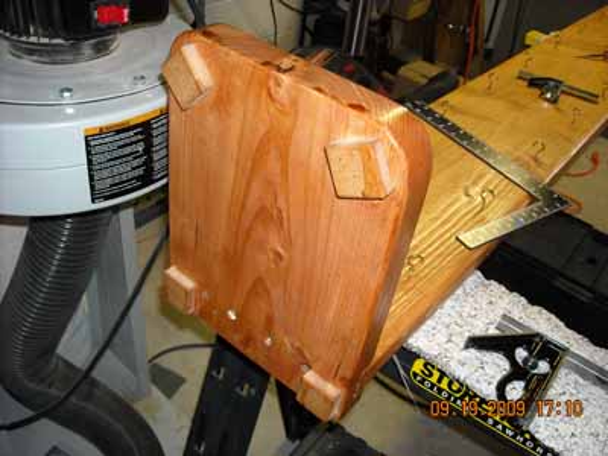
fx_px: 615
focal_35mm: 35
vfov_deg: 40.7
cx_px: 304
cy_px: 228
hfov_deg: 52.6
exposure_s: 1/60
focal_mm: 5.7
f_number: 2.8
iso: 200
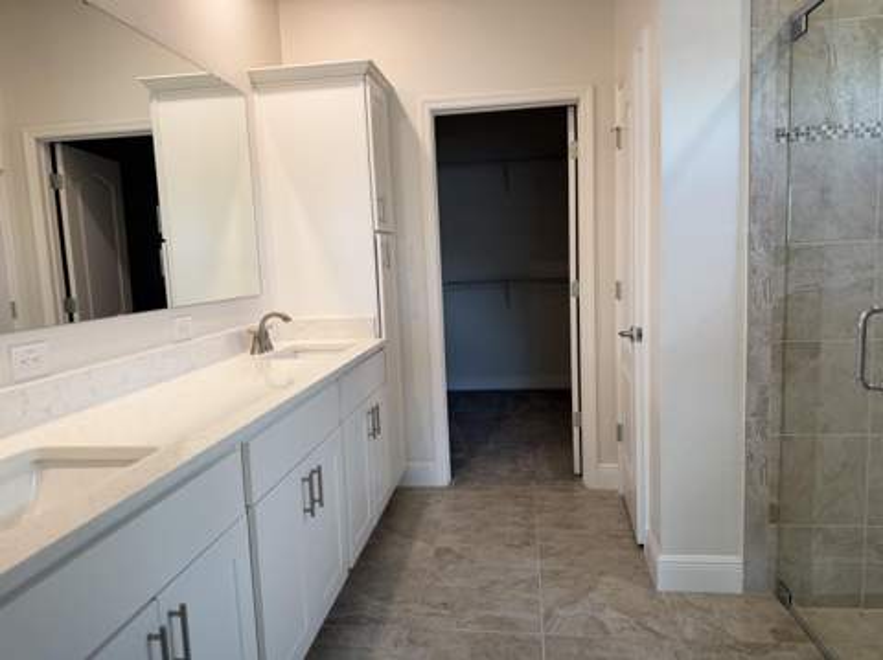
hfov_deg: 71.7
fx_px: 612
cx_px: 442
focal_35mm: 24
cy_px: 330
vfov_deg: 56.7
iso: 125
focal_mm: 6.76
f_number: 1.78
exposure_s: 1/120
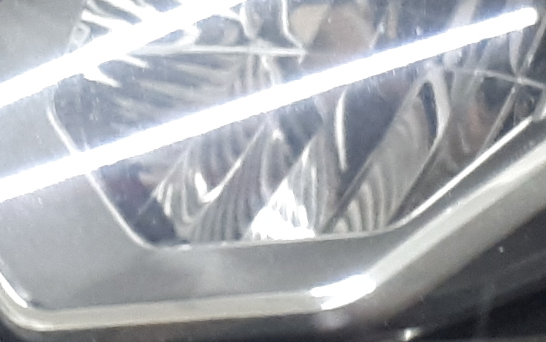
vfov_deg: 7.4
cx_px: 147
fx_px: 2634
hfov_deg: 11.8
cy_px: 0
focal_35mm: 177
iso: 160
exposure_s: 1/20
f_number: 1.9
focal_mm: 3.6
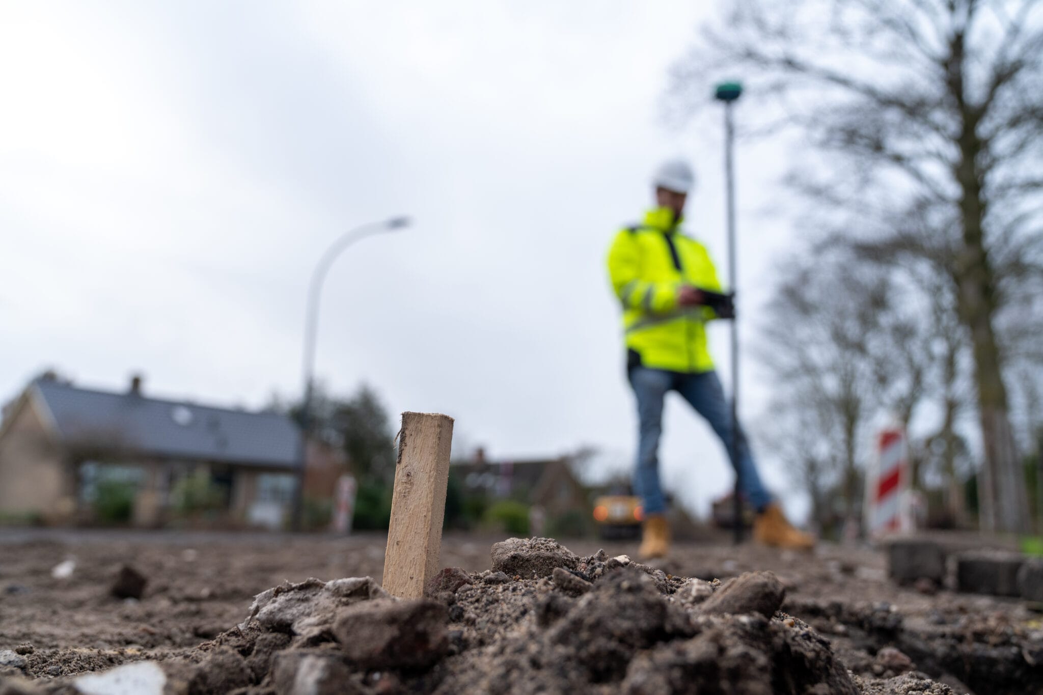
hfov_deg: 60.3
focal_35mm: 31
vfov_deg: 42.3
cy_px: 348
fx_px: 898
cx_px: 522
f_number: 3.5
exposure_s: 1/500
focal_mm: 31
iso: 320
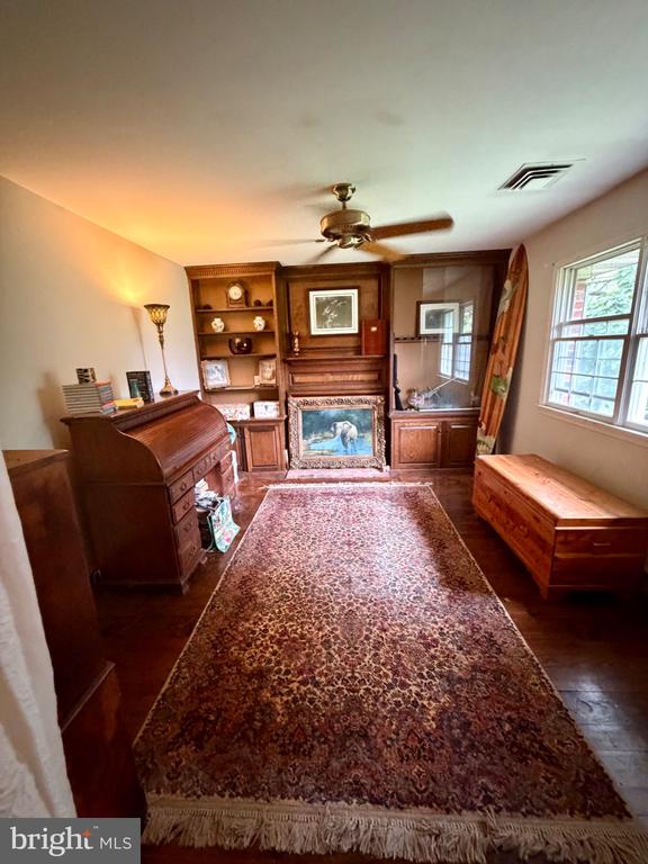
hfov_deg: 85.7
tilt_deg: -12.4
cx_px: 324
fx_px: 349
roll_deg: +3.5
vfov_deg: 102.1
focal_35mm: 14
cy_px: 432
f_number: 2.2
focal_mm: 2.22
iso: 1000
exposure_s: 1/40
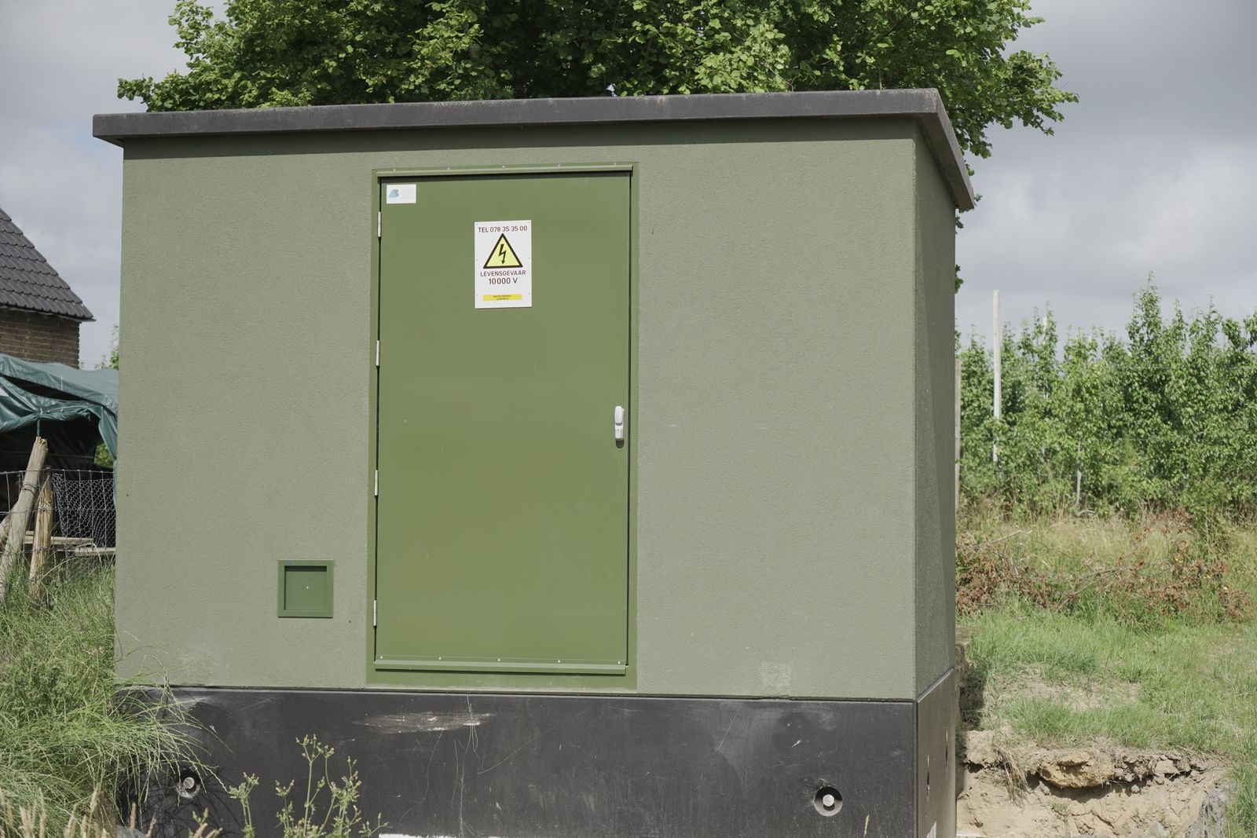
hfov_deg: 30.5
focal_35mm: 66
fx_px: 2305
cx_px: 628
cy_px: 419
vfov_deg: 20.6
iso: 500
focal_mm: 44
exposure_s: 1/4000
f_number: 3.2
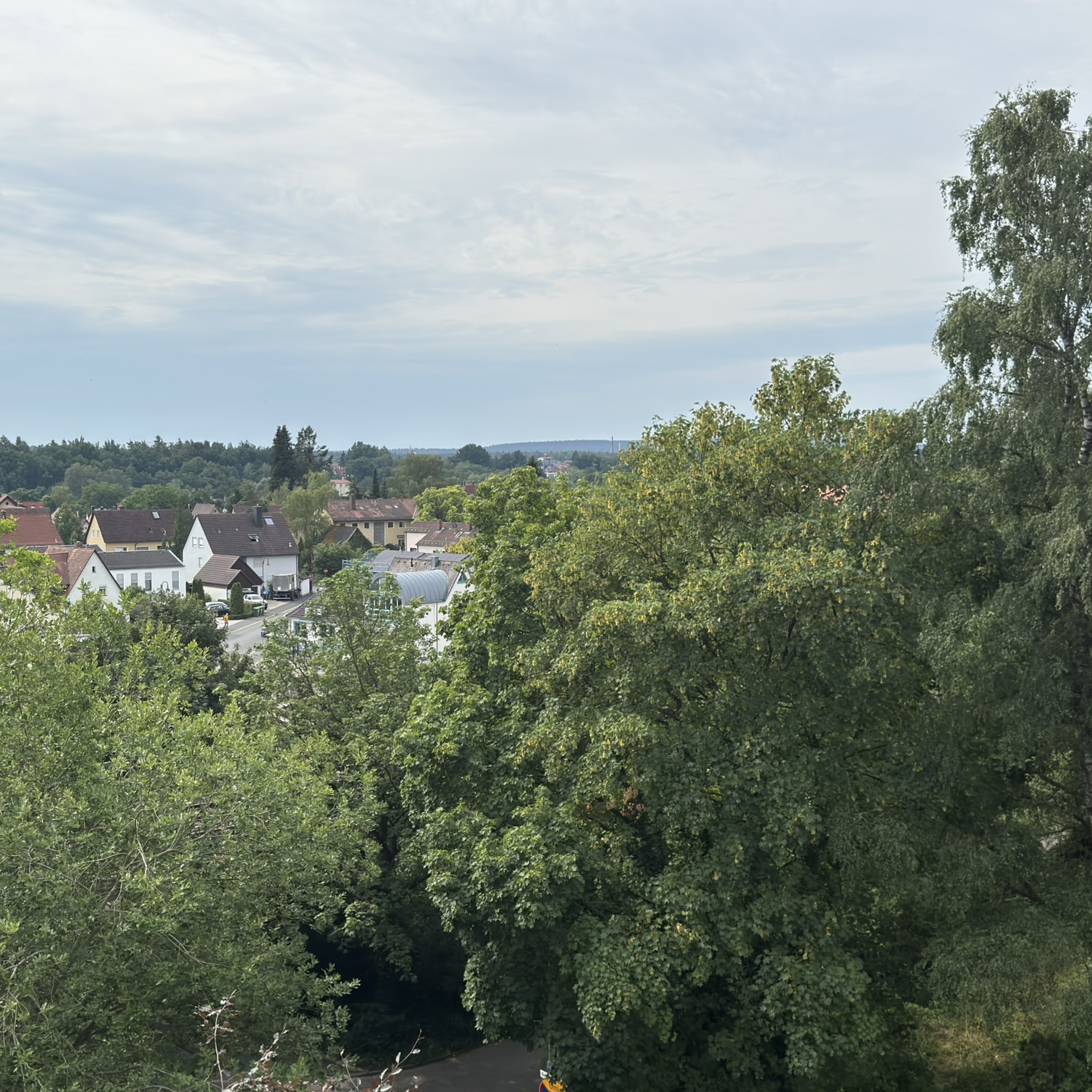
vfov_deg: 40.0
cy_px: 553
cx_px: 458
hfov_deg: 39.9
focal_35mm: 42
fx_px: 1499
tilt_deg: -3.1
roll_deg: +0.3
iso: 100
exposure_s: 1/7937
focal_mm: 6.76
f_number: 1.78
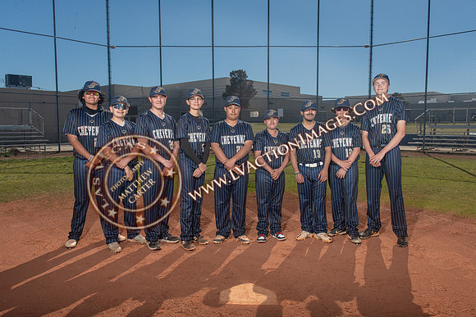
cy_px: 159
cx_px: 239
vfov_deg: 44.9
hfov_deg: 63.6
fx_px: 384
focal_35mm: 29
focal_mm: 28
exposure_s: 1/250
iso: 320
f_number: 10
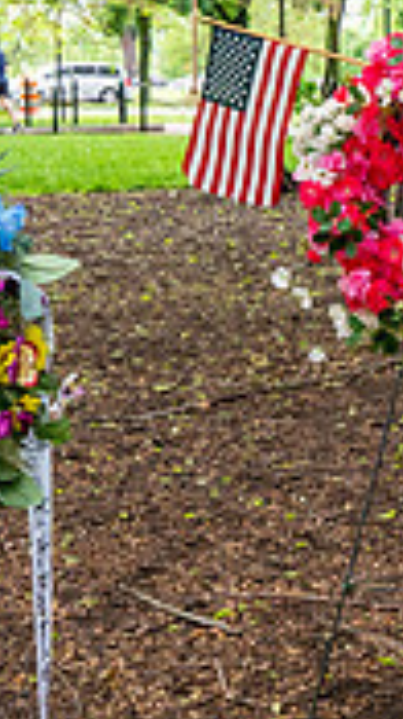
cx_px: 514
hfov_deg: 10.5
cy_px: 316
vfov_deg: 19.0
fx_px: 2154
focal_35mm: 113
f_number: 8
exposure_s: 1/640
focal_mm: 32.5
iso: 4500
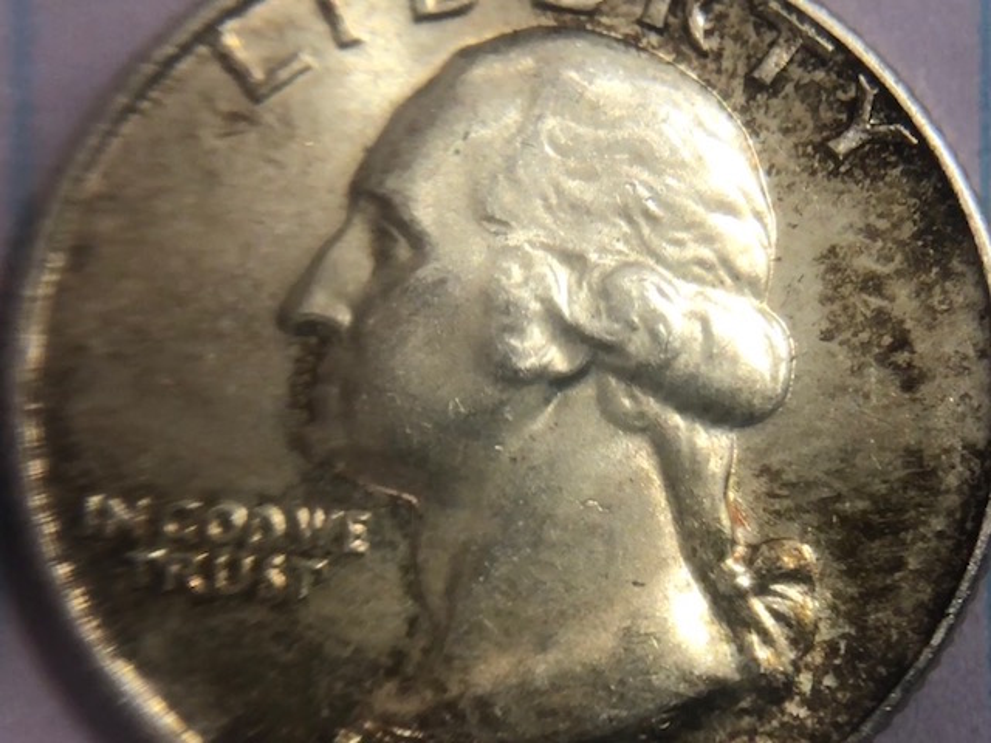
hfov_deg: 36.8
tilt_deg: -84.0
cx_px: 496
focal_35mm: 52
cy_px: 372
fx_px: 1489
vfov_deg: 28.0
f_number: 2.4
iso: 100
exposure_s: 1/40
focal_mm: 6
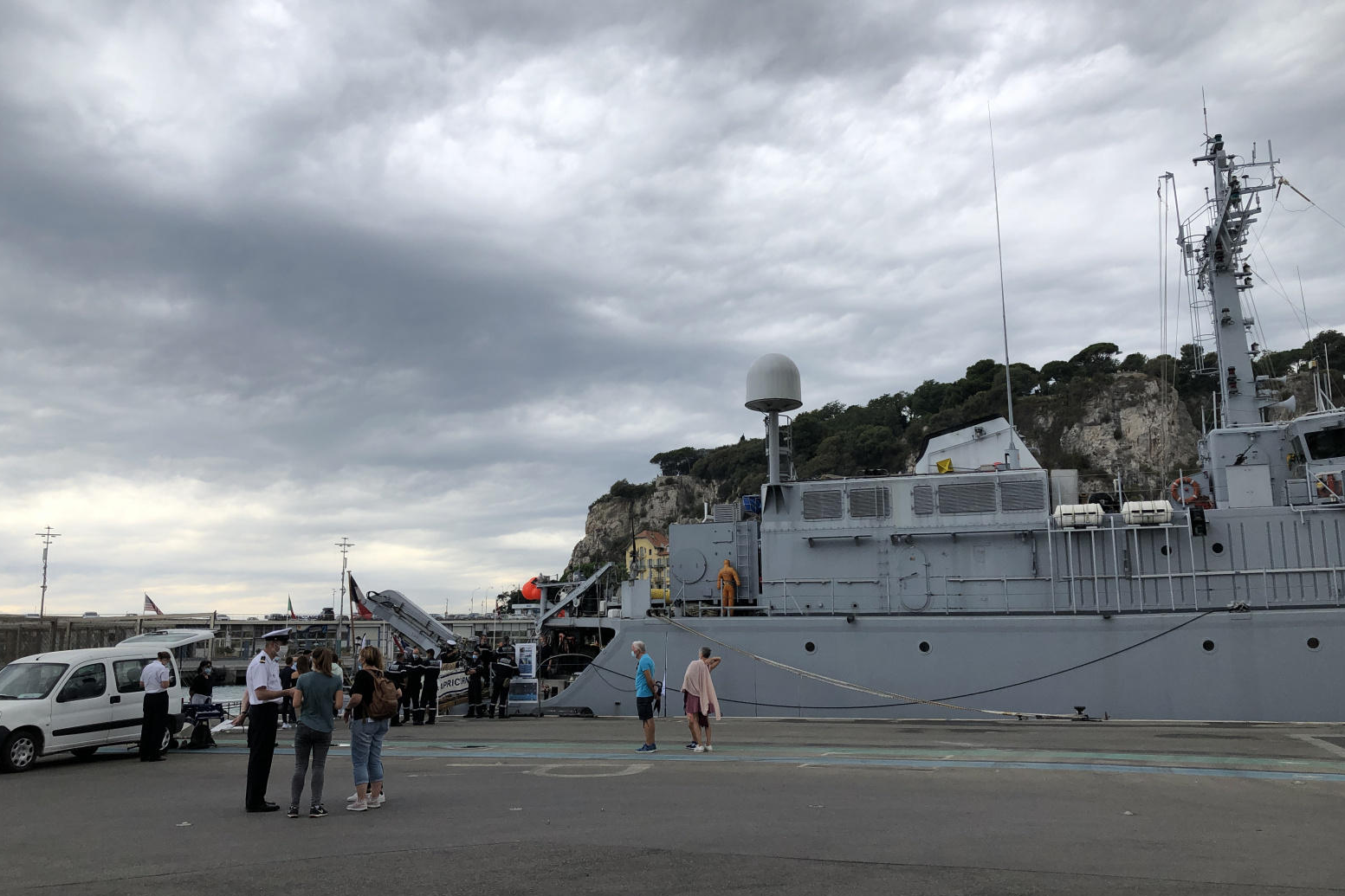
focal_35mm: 30
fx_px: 1121
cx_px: 682
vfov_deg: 43.6
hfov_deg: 61.9
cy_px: 457
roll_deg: +0.4
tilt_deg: +11.2
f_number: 1.8
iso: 20
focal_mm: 3.99
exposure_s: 1/979
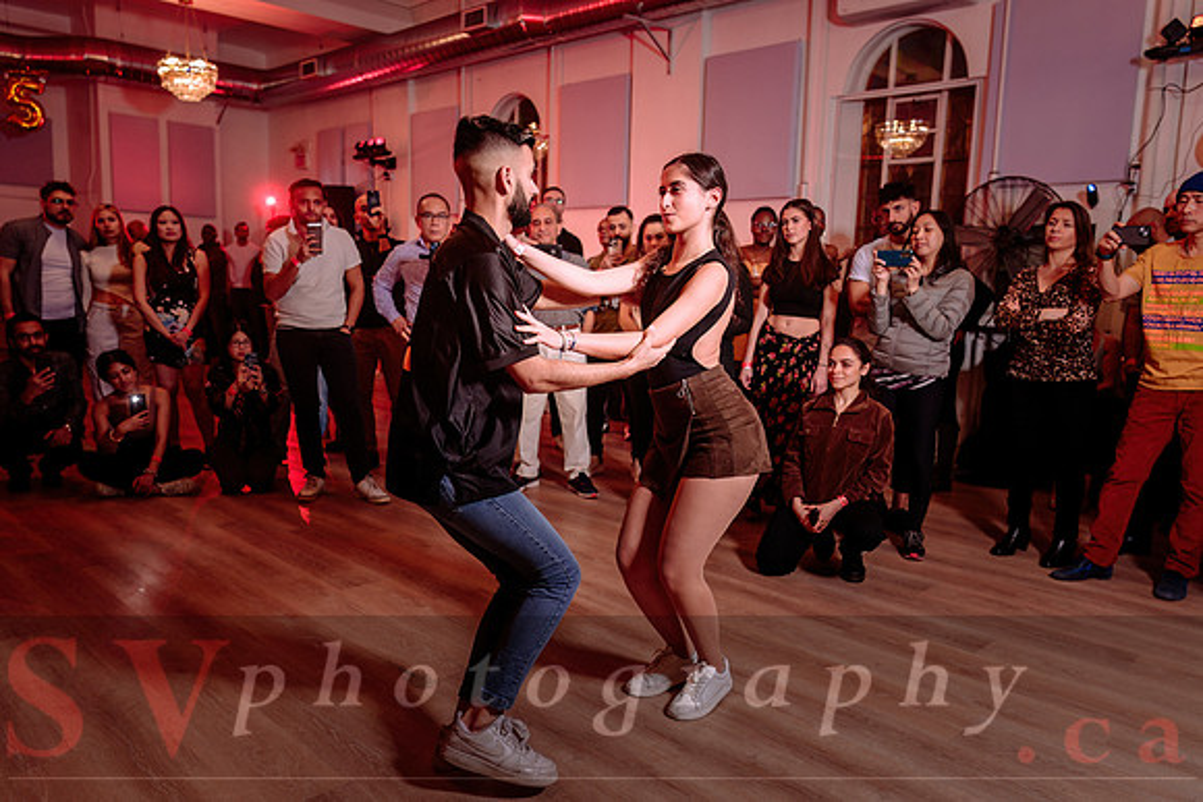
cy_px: 401
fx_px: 896
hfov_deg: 67.7
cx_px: 602
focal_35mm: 27
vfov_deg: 48.3
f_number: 2.8
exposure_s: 1/125
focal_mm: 24
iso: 500
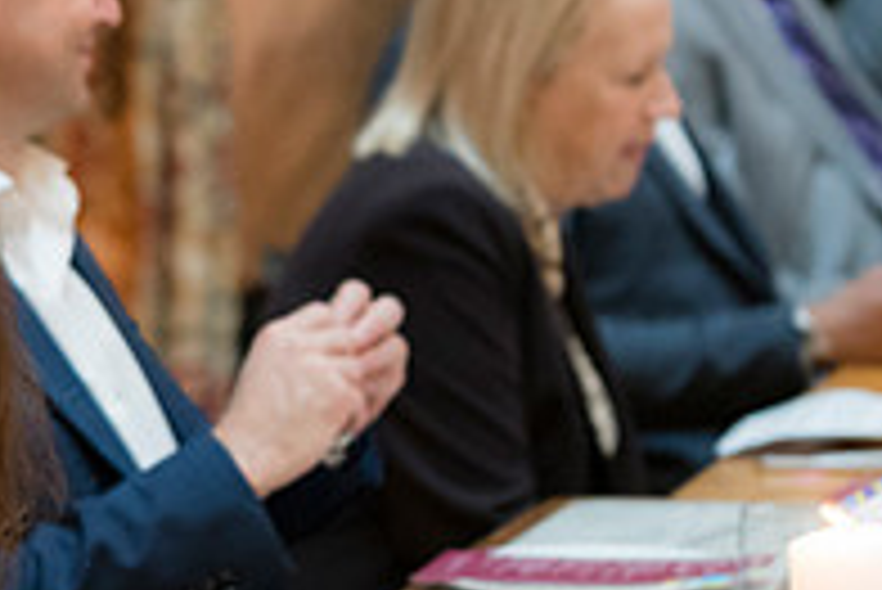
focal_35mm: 207
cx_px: -189
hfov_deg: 9.8
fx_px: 5075
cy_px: 250
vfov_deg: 6.6
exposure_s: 1/125
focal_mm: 70
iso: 4500
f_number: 2.8
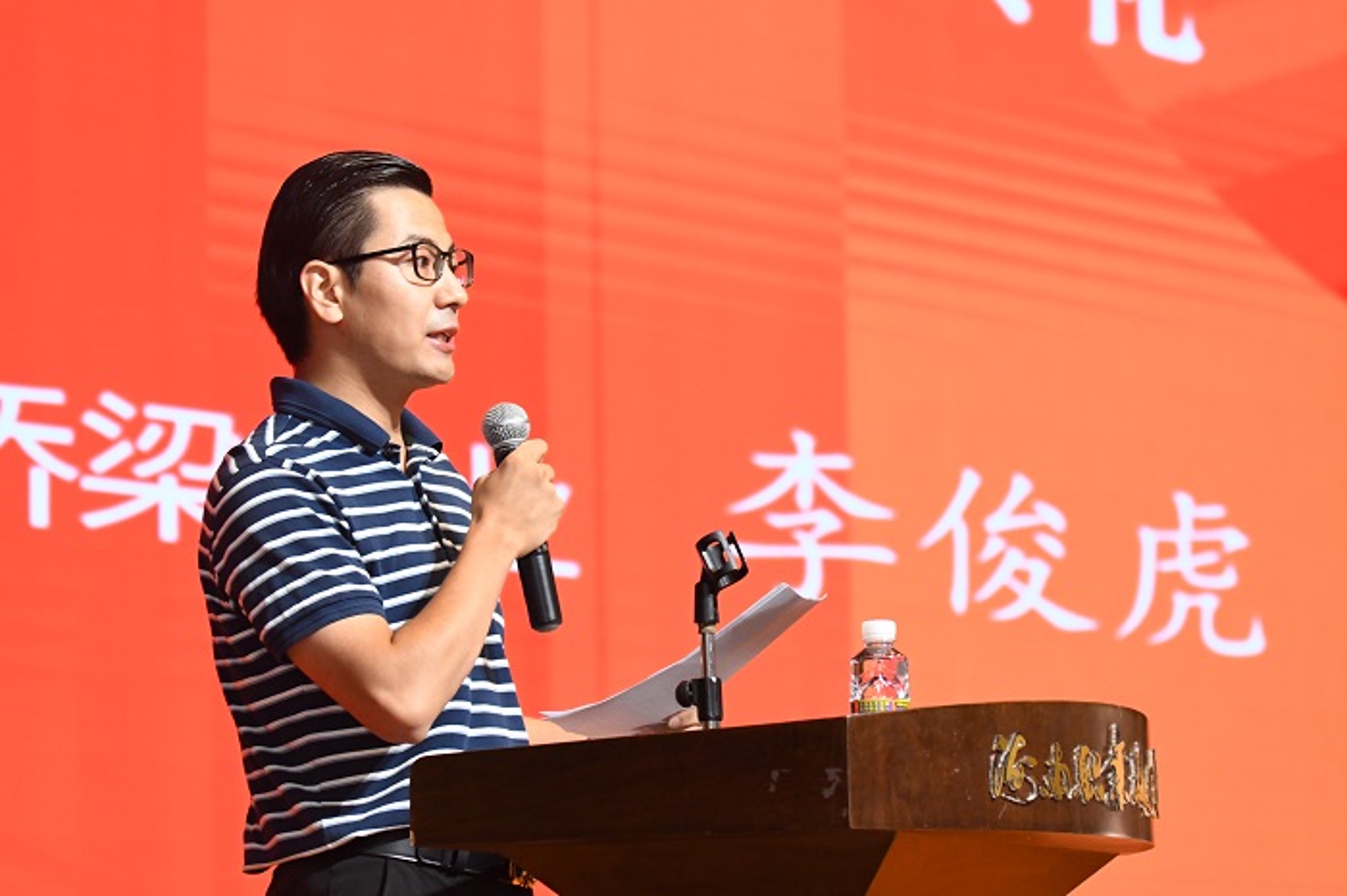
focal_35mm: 150
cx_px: 674
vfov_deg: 9.1
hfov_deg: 13.7
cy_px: 448
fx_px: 5610
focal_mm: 100
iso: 3600
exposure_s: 1/160
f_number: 4.8
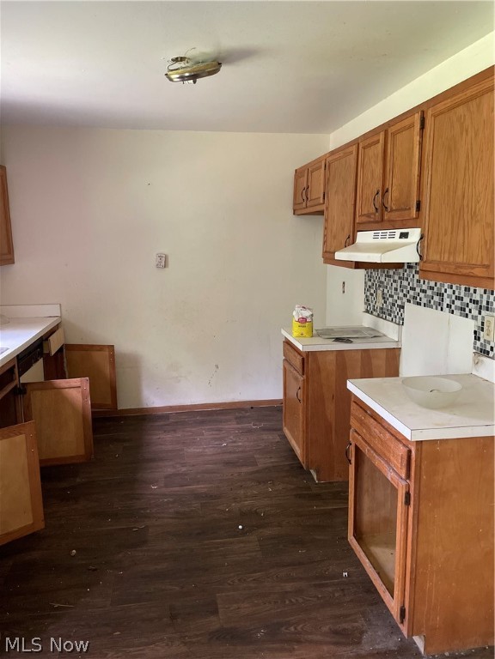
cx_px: 248
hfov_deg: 53.1
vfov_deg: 67.3
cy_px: 330
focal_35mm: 26
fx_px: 496
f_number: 1.6
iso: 400
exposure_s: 1/60
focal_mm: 4.2
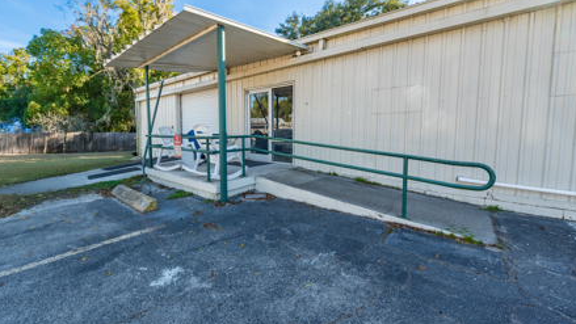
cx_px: 288
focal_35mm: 15
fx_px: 229
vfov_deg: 70.4
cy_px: 147
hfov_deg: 103.0
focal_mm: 14
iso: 400
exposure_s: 1/1000
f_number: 9
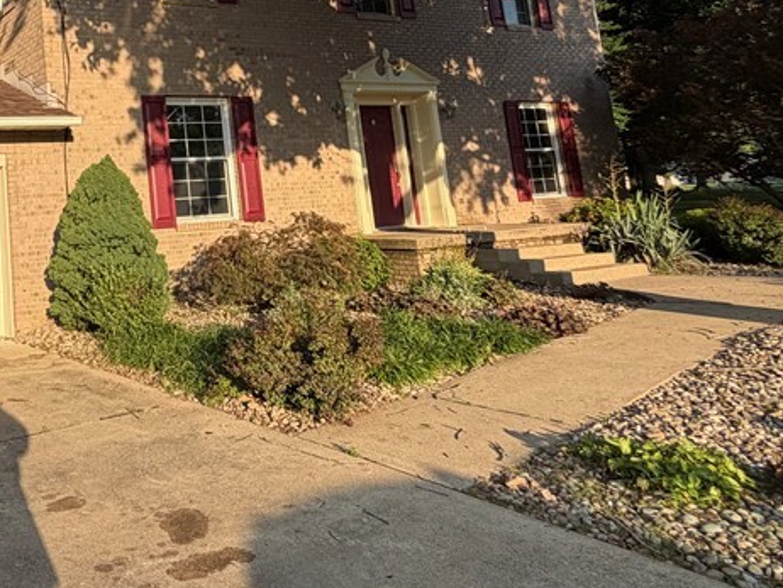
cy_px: 114
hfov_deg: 49.8
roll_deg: +3.3
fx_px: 702
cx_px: 37
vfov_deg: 43.3
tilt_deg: +8.7
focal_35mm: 31
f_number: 2.2
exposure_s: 1/726
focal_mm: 2.22
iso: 40
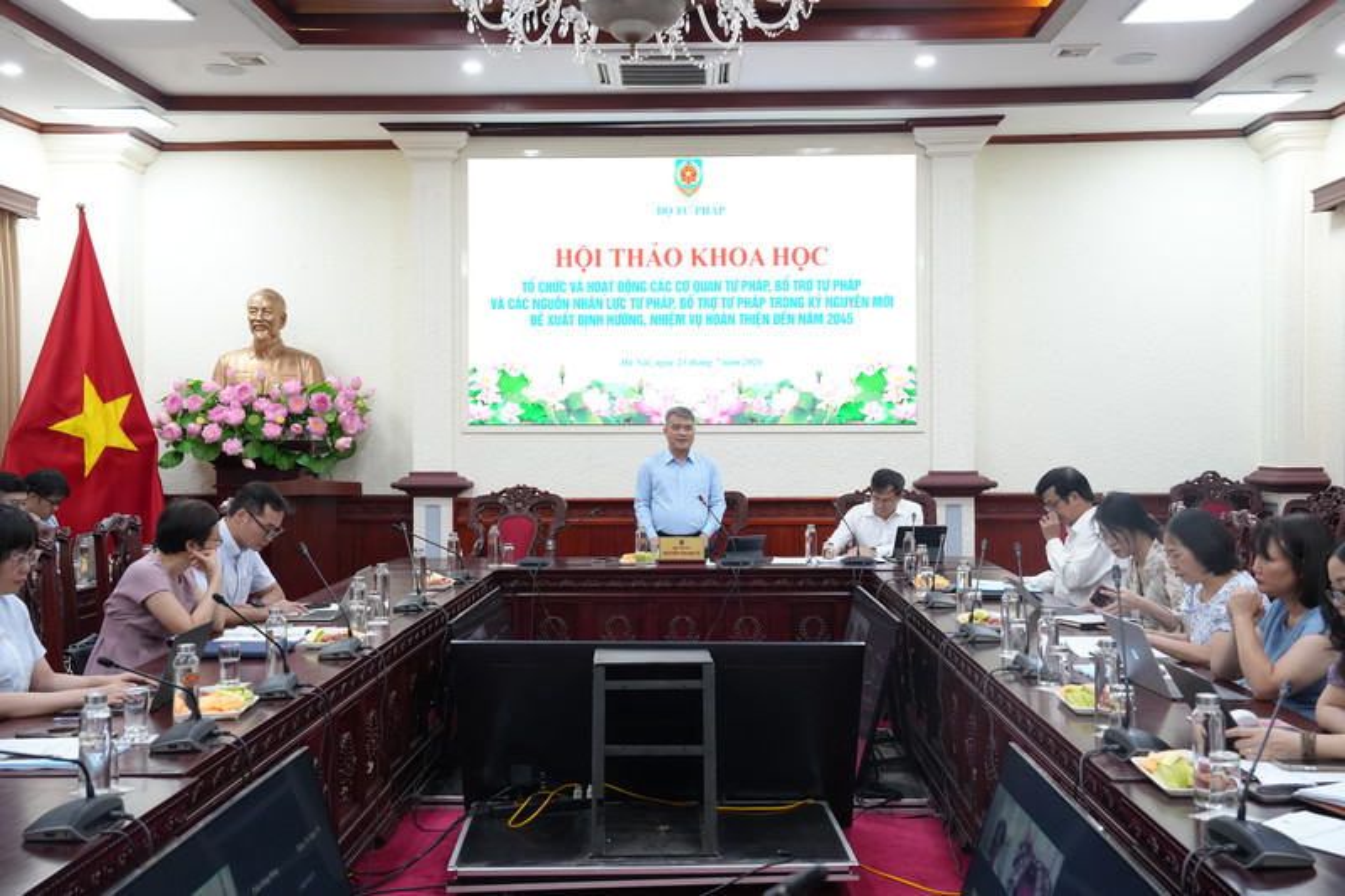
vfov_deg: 35.0
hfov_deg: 50.7
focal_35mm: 38
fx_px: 1419
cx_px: 672
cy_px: 448
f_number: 5.6
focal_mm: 38
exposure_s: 1/200
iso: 5000
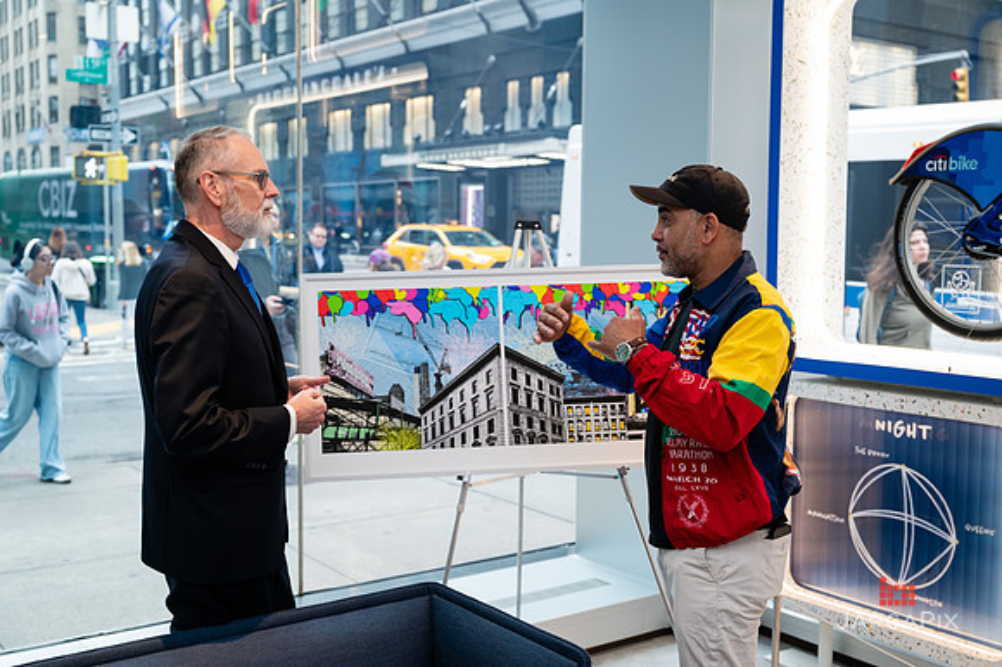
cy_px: 334
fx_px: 1126
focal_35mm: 40
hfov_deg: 48.0
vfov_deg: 33.0
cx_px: 501
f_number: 4
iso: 640
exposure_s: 1/160
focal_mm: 40
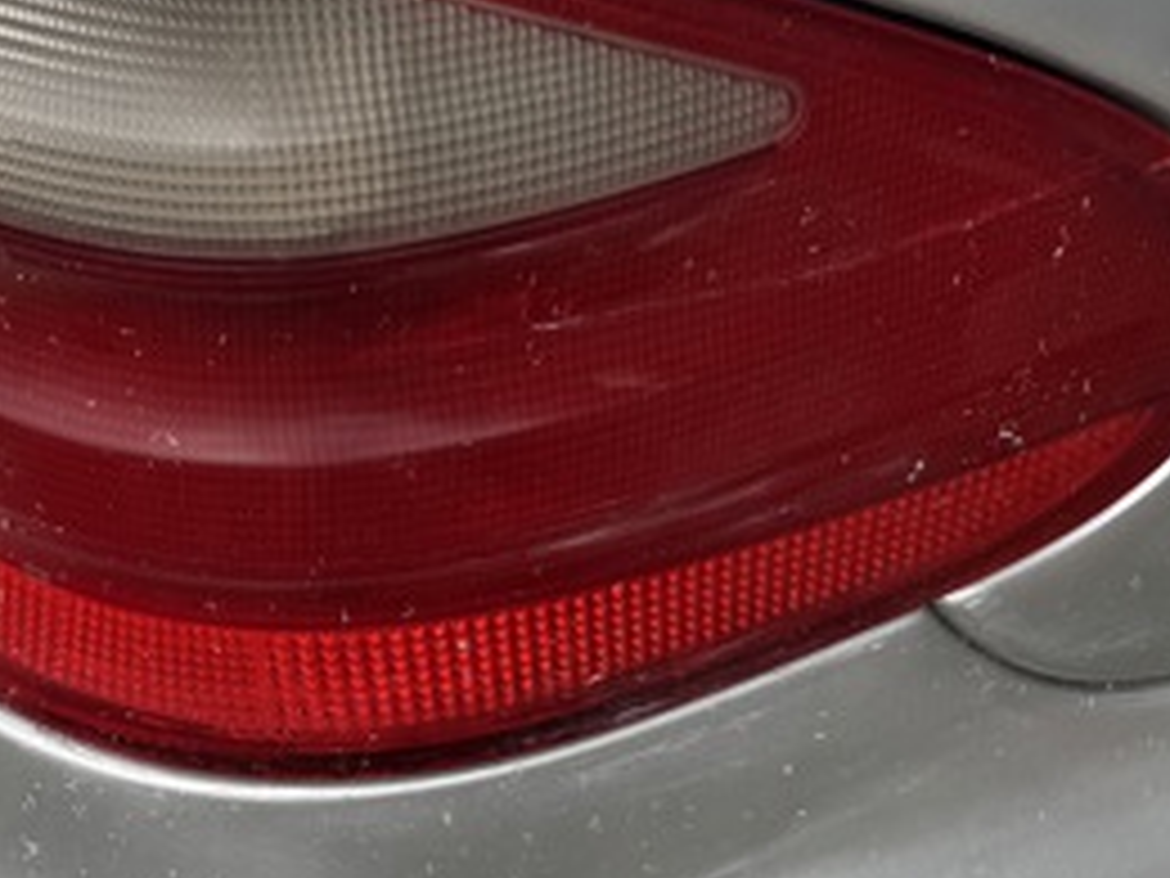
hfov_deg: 28.5
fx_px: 1994
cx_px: -234
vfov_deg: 24.8
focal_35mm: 59
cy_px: 545
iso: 80
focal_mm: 6.76
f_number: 1.78
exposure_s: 1/2604
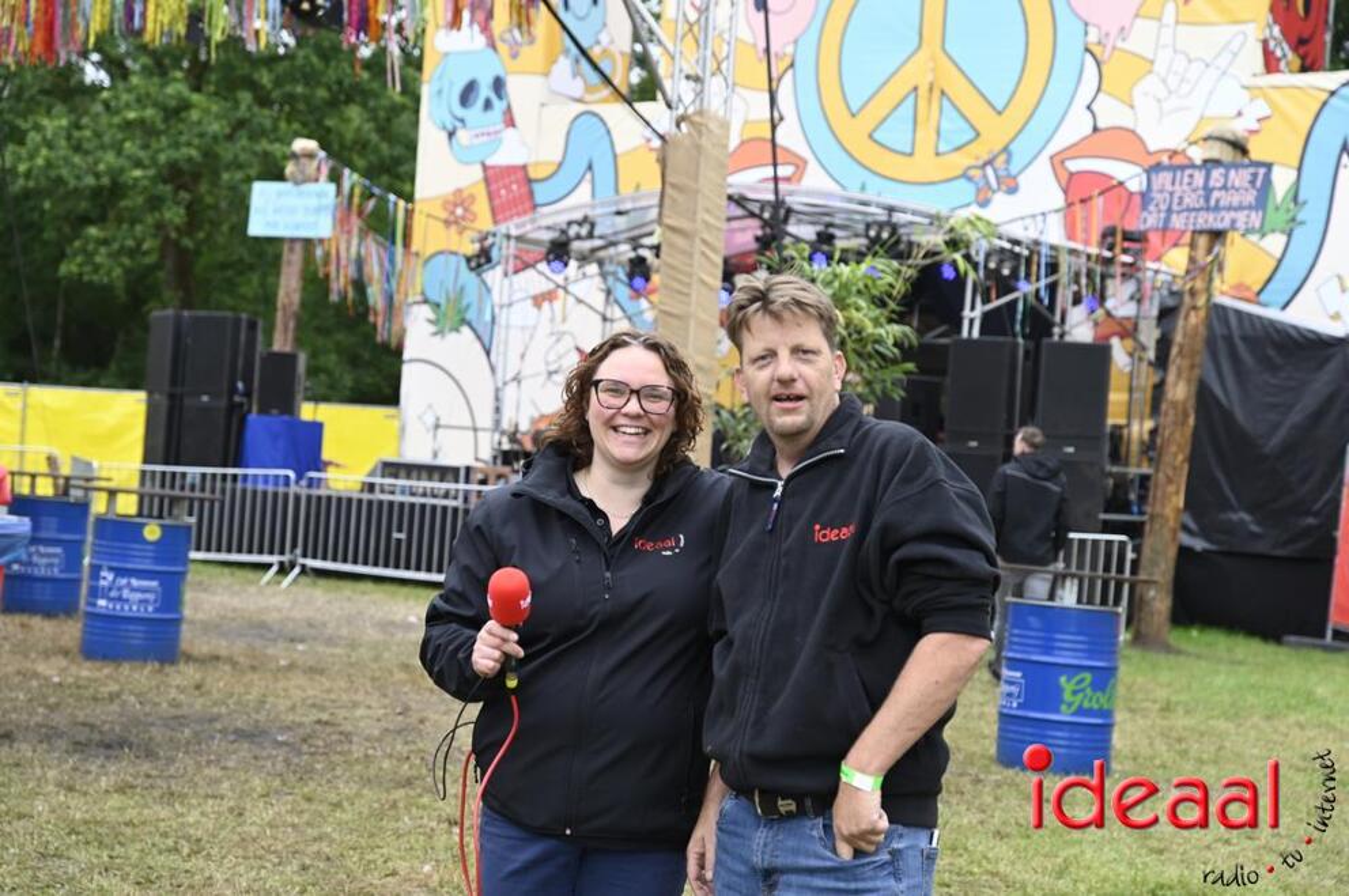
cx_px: 674
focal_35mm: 62
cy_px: 448
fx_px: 2321
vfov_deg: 21.9
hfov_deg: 32.4
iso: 280
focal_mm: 62
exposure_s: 1/250
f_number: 4
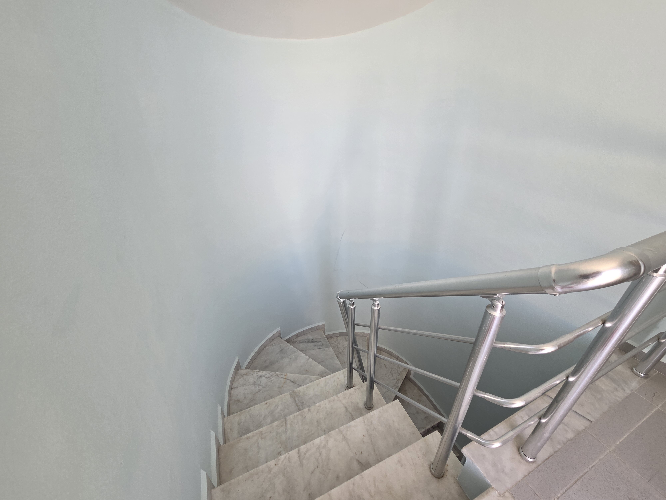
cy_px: 250
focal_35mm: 13
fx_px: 250
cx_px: 333
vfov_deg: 89.9
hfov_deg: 106.2
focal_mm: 2.2
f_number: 2.2
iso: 100
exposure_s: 1/100
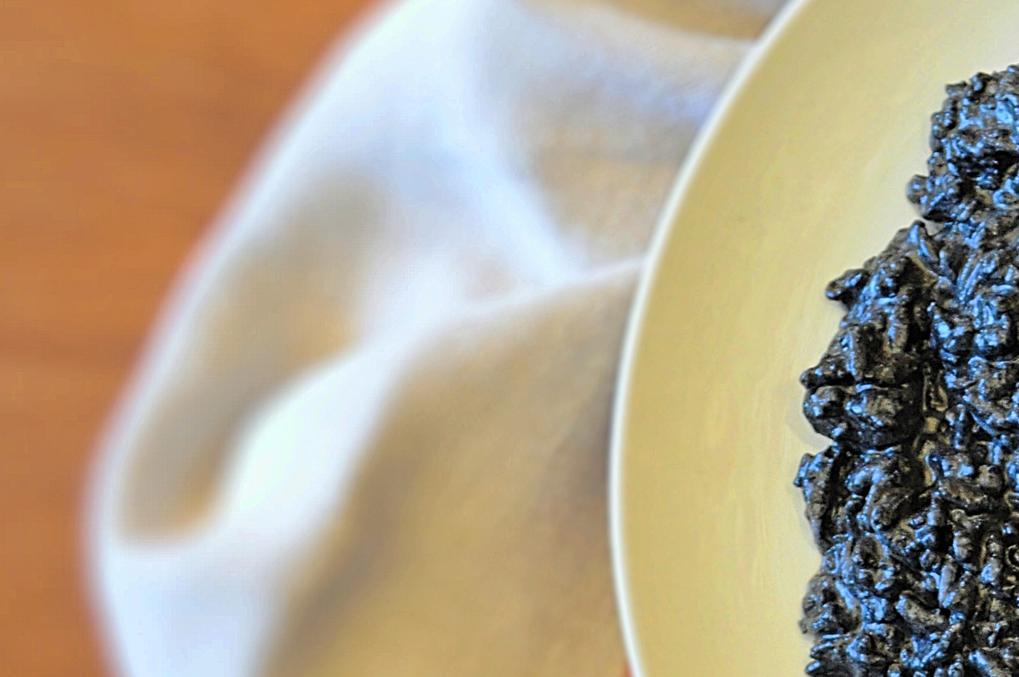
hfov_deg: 22.4
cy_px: 525
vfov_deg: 15.9
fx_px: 2403
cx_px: 1154
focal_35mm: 85
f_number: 4
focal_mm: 24
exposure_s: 1/30
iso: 1400
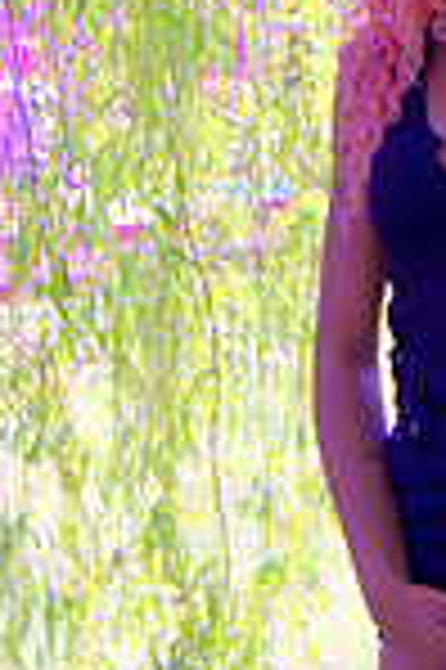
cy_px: -166
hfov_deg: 11.4
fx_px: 2198
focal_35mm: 118
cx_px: 493
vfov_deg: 16.5
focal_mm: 26
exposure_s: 1/160
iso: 100
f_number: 4.5
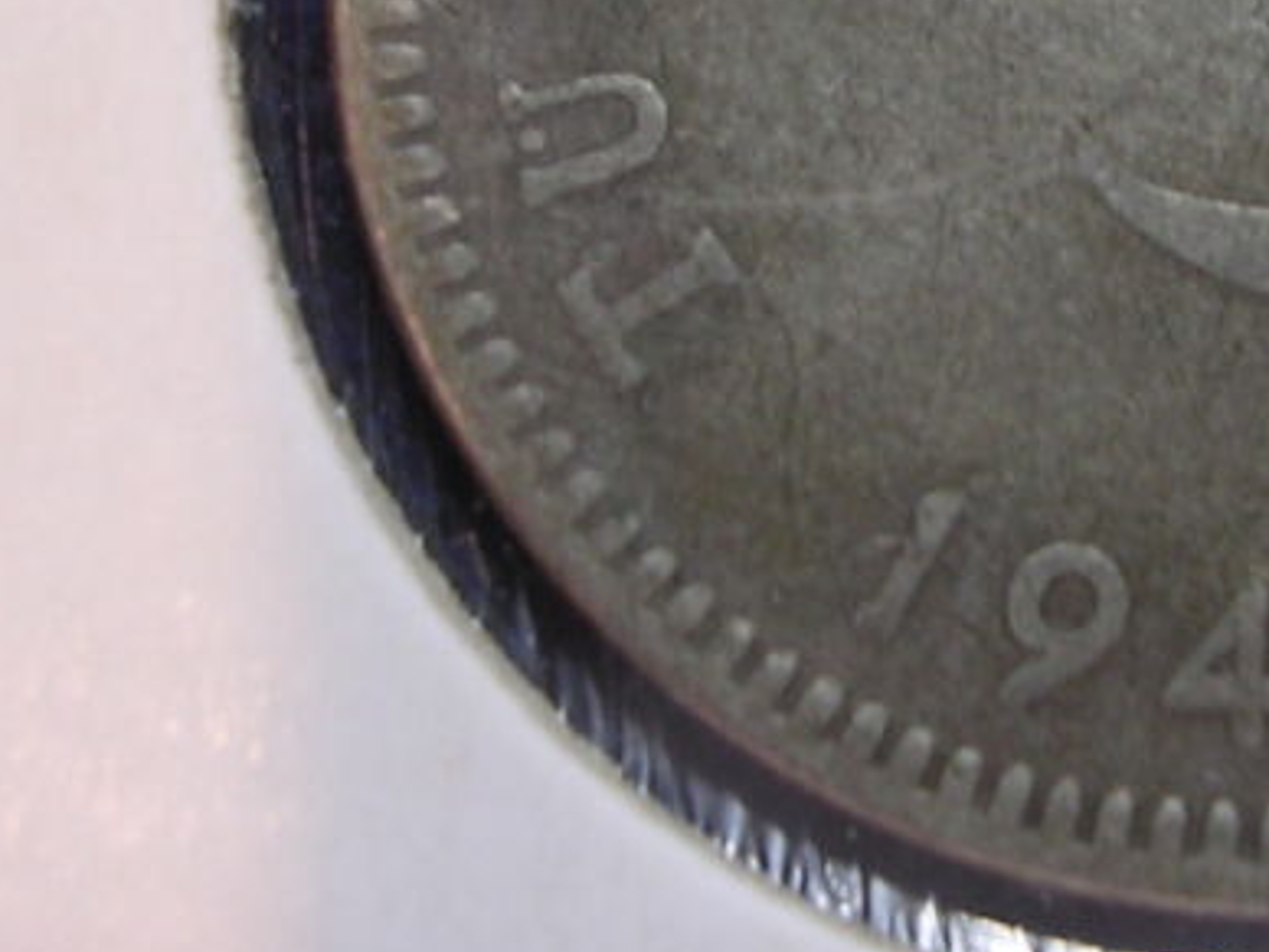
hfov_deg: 19.8
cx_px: 1027
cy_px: -108
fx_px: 3593
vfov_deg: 14.7
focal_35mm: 98
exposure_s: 1/11
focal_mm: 5.8
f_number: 2.8
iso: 100
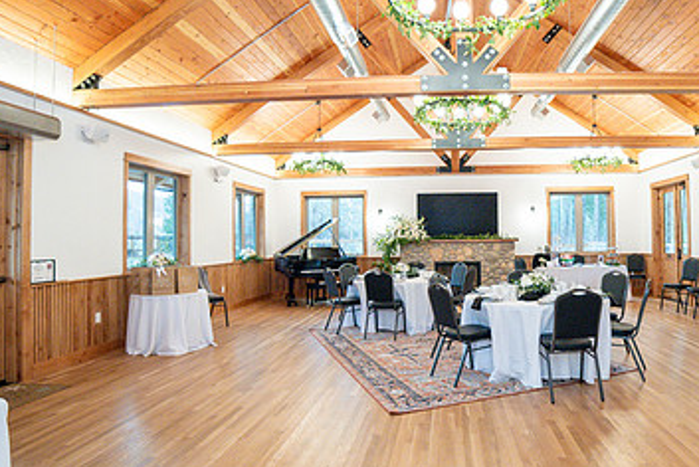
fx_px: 447
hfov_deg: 74.8
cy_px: 227
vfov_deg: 55.2
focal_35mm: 23
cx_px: 434
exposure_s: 1/250
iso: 4000
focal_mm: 14
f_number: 4.5
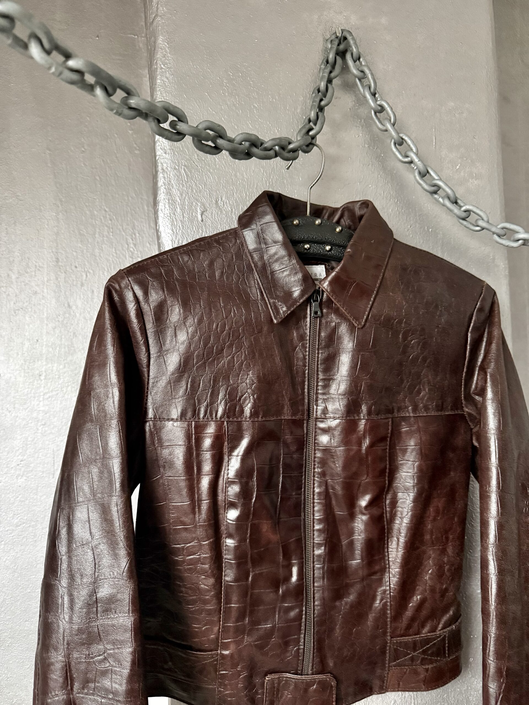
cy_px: 352
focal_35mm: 24
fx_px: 489
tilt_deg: +2.2
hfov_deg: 56.8
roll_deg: -1.1
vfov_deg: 71.6
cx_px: 264
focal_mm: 6.76
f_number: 1.78
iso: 1000
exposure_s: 1/32
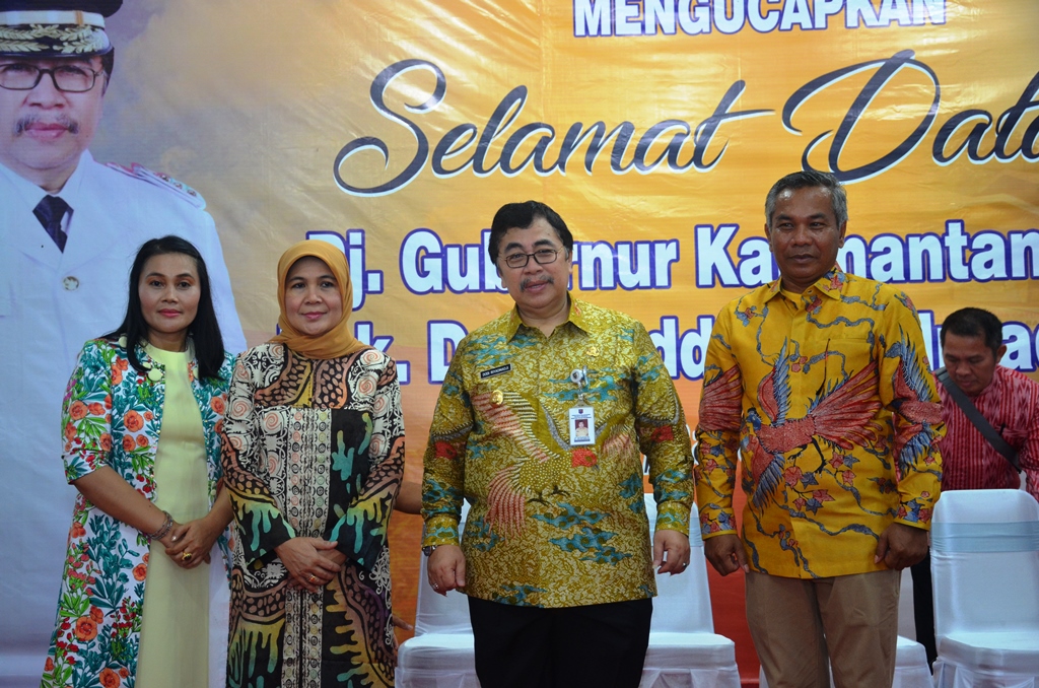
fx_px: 1469
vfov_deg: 26.4
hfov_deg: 39.0
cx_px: 520
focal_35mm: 51
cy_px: 344
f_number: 4.2
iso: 900
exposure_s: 1/30
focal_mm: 34
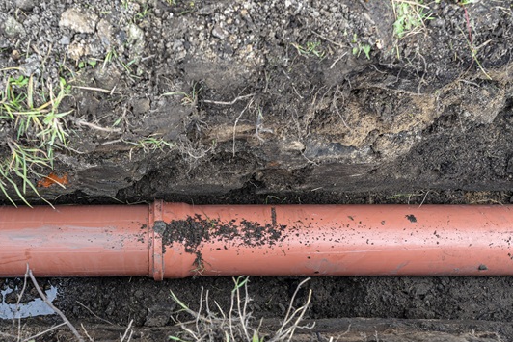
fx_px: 727
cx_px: 185
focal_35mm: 51
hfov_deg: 38.6
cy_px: 230
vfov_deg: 26.3
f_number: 5.6
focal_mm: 35
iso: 160
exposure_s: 1/125
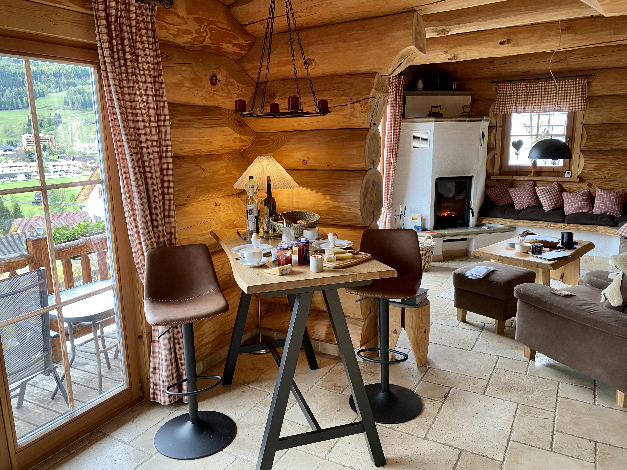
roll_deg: +1.0
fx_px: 471
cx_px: 314
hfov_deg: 67.3
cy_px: 235
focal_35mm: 26
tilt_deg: -11.9
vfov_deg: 53.1
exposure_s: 1/50
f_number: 1.8
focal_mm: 4.25
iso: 64
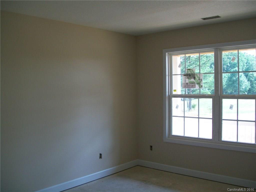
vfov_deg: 39.7
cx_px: 128
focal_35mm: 36
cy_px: 96
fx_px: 266
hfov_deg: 51.4
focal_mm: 6
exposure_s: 1/80
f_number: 2.7
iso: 64
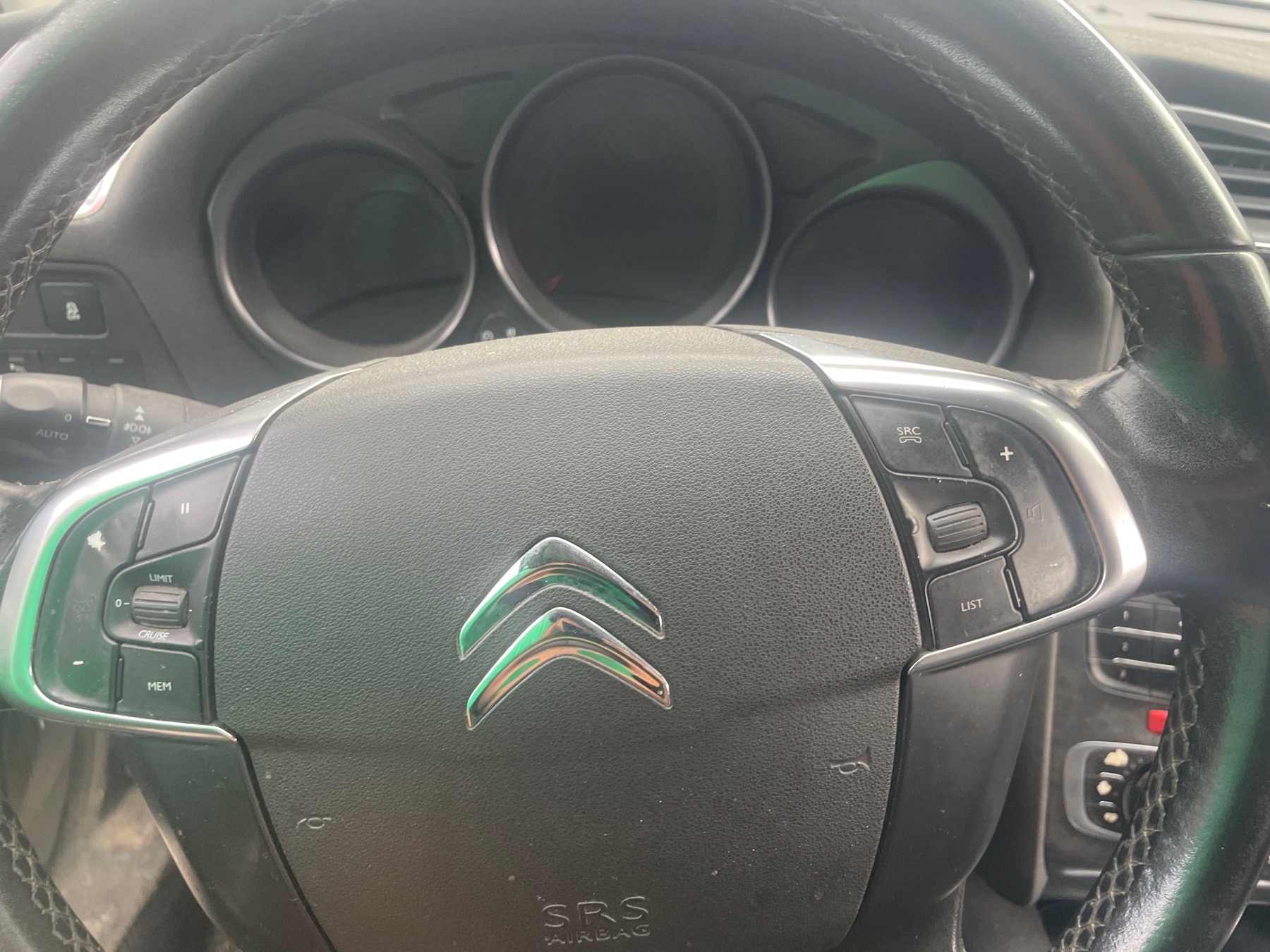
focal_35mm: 26
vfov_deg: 53.1
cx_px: 635
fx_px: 954
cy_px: 476
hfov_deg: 67.3
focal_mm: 4.2
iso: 100
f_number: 1.6
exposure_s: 1/121
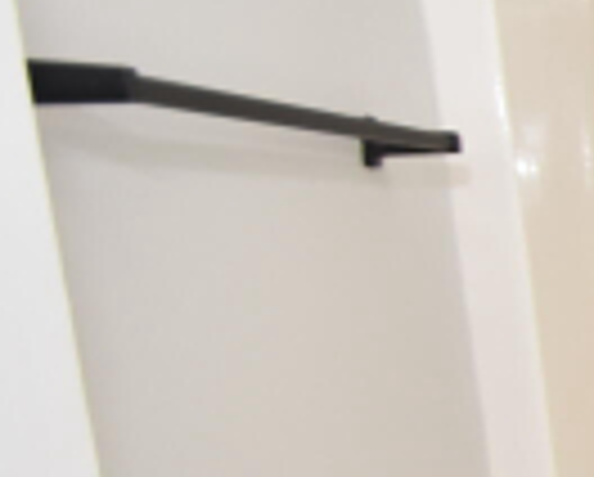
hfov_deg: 13.5
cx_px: 1552
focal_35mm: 80
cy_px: 459
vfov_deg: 18.8
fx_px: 1408
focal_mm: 10
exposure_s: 1/125
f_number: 3.5
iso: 800
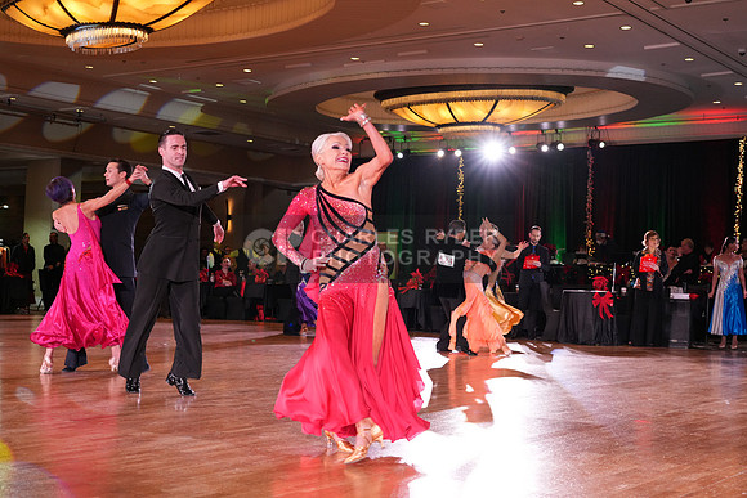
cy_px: 249
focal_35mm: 50
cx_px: 374
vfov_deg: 27.0
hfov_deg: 39.6
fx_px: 1038
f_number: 4.5
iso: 2000
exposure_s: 1/200
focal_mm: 50
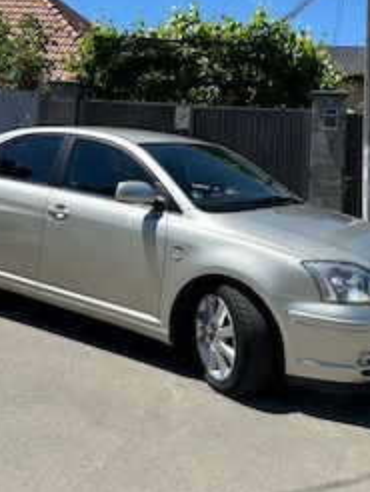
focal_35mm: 39
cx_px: 204
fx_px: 555
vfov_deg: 46.0
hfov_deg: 36.8
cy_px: 118
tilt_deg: +4.9
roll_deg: -3.9
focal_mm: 6.86
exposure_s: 1/4348
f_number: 1.78
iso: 80
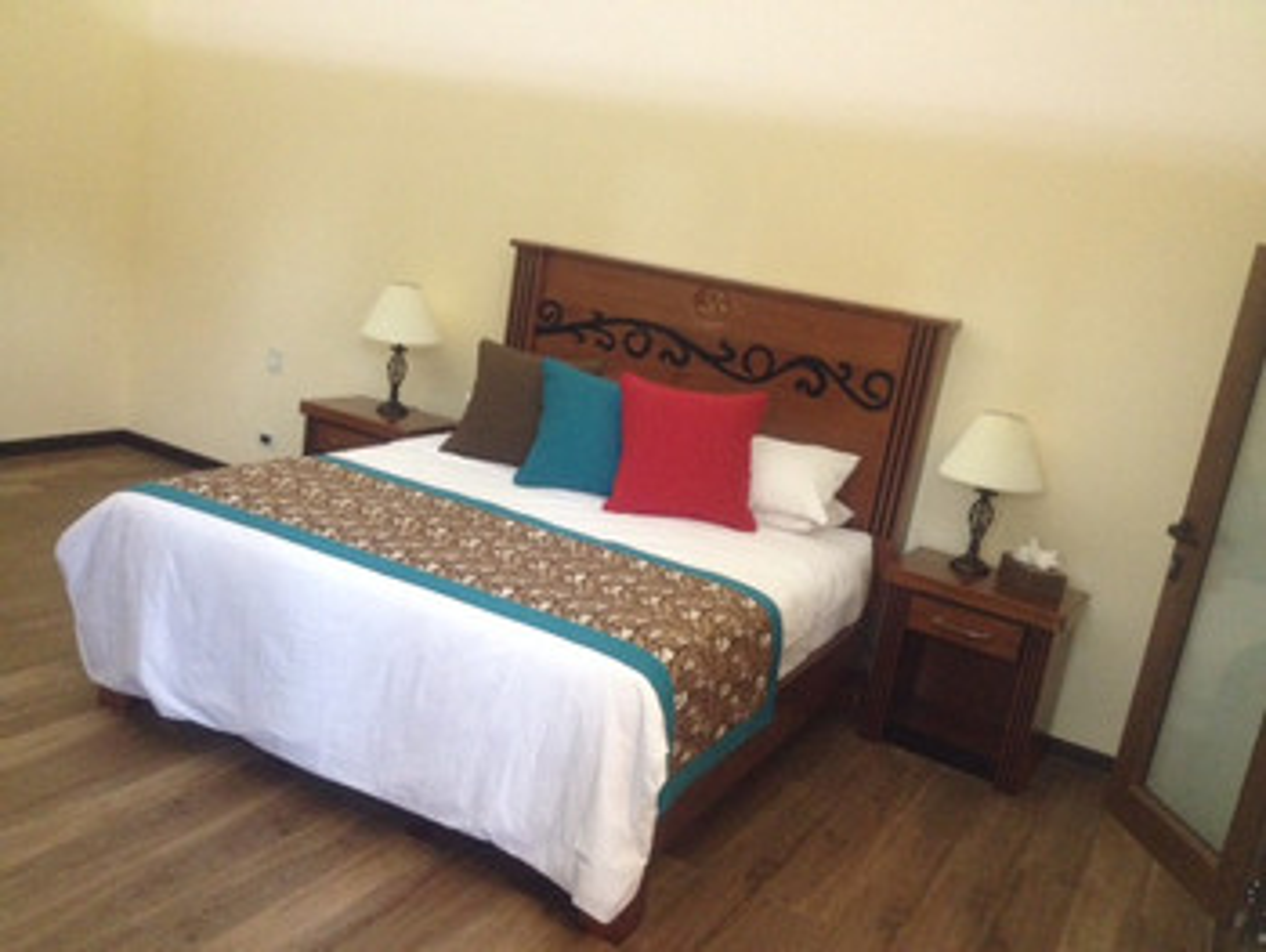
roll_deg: -9.3
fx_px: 1281
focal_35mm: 35
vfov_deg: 40.7
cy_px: 476
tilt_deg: -15.3
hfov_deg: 52.6
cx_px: 633
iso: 400
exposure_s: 1/15
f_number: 2.4
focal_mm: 4.28
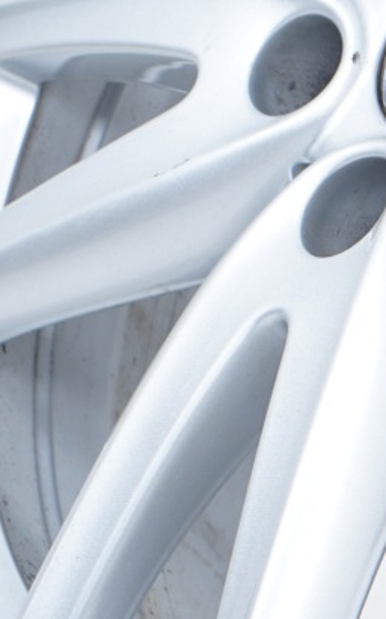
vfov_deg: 10.0
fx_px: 3537
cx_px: 680
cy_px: 142
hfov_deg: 6.1
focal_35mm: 210
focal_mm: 44
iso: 200
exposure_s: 1/125
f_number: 7.1
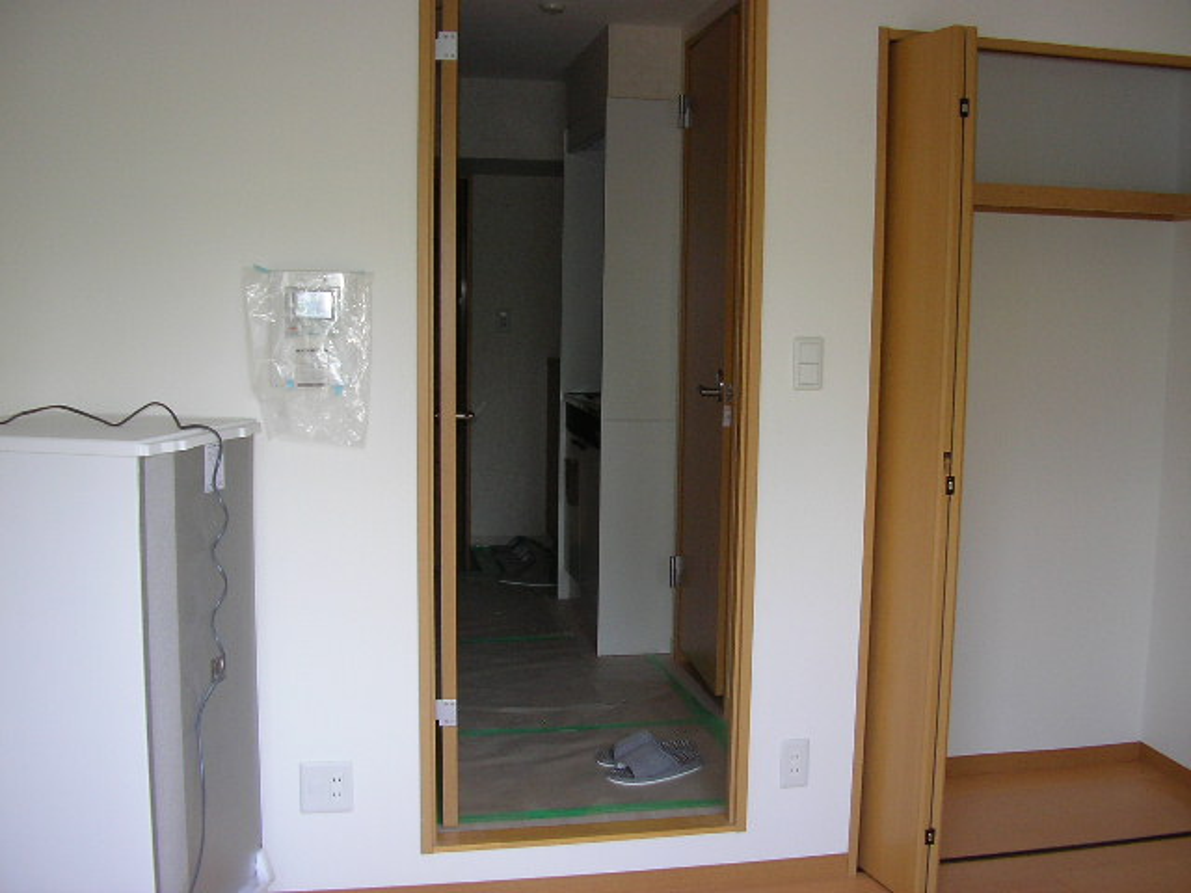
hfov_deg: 49.0
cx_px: 596
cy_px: 446
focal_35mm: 38
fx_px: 1307
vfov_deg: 37.7
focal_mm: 5.8
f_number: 2.9
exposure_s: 1/52.6
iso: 79
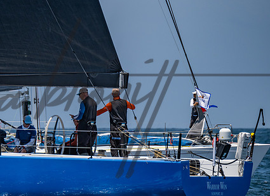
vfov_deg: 2.0
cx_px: 38
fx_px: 5610
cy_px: 49
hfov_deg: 2.8
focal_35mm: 728
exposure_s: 1/2000
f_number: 5.6
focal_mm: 370
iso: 320
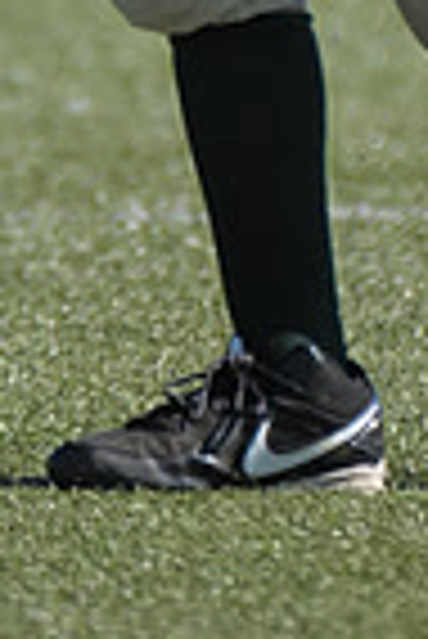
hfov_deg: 0.6
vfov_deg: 0.8
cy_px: -500
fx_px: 43458
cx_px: 457
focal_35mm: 2443
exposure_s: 1/3200
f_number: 4
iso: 640
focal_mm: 400
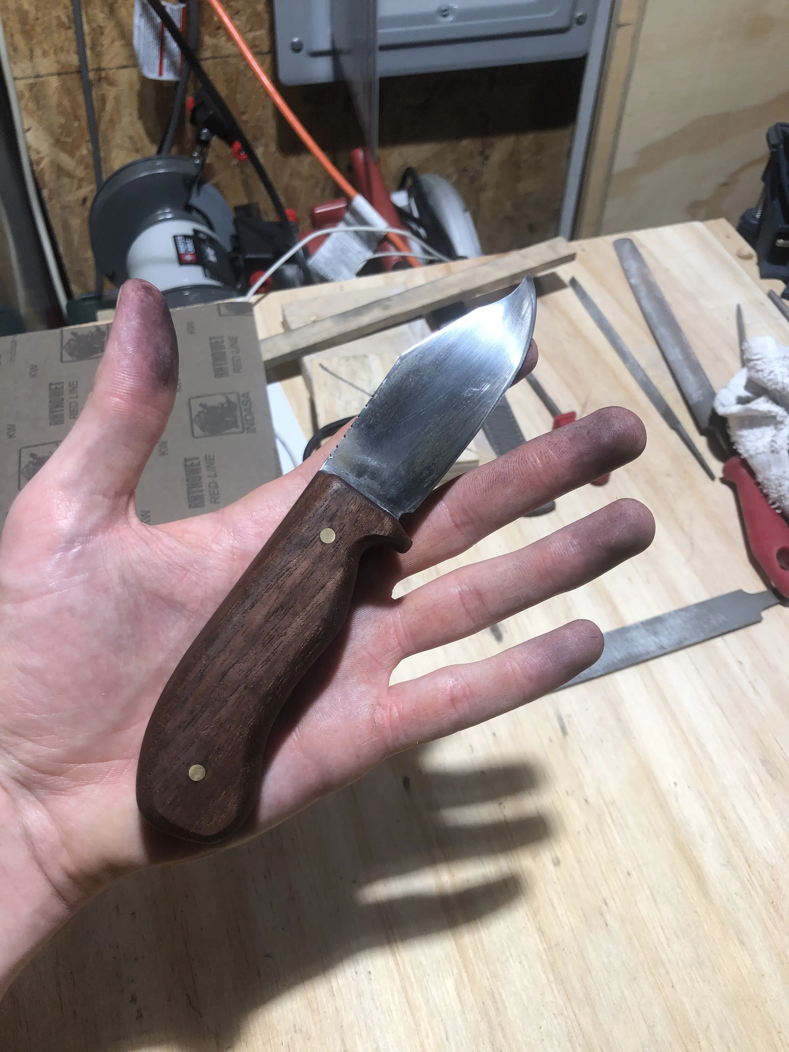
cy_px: 526
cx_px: 394
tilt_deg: -52.9
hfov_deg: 49.7
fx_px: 851
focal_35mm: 28
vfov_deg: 63.4
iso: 50
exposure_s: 1/120
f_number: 1.8
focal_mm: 3.99
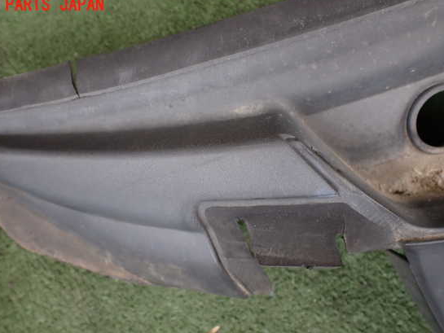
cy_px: 178
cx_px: 200
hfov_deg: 55.2
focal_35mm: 33
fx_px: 423
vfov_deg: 42.9
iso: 200
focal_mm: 5.4
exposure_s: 1/125
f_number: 2.3
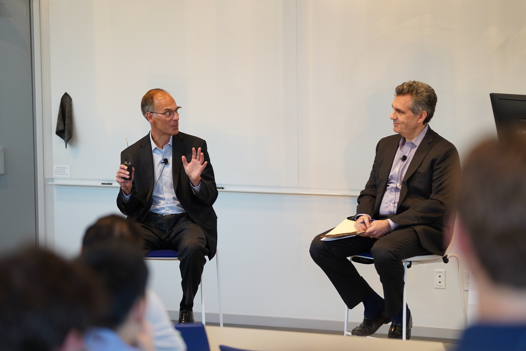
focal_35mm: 132
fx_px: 1929
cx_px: 263
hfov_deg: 15.5
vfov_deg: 10.4
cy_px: 176
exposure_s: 1/125
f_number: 2.8
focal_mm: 132
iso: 800
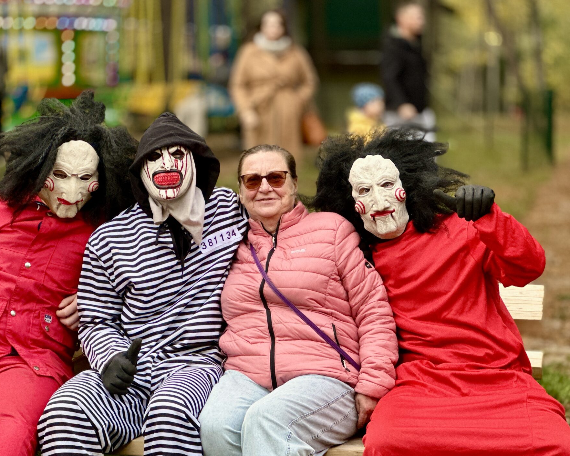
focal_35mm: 109
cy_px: 250
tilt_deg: -4.6
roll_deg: +0.2
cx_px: 239
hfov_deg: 17.6
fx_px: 1839
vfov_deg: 14.1
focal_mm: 9
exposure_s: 1/121
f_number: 2.8
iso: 160
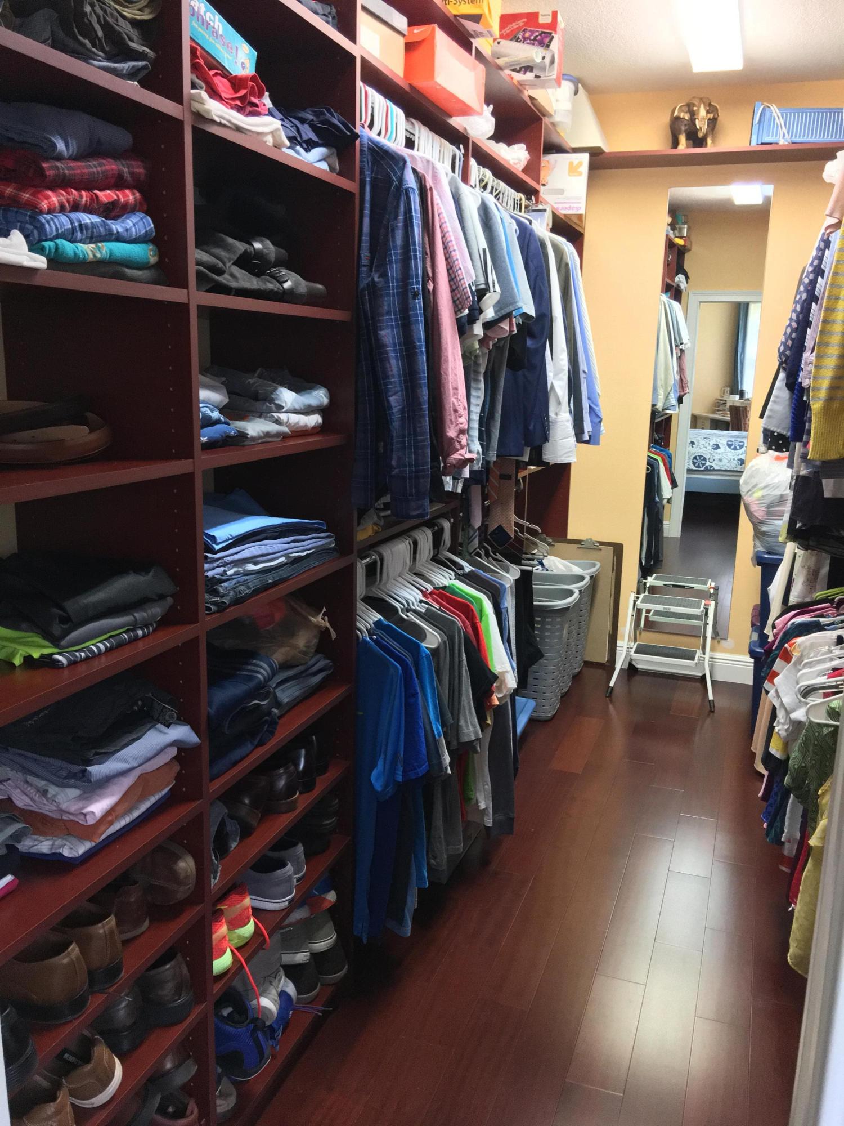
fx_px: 943
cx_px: 422
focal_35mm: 29
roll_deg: -1.0
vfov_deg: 61.7
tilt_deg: -10.8
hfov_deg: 48.2
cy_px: 563
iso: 200
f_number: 2.2
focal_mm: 4.15
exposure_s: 1/30
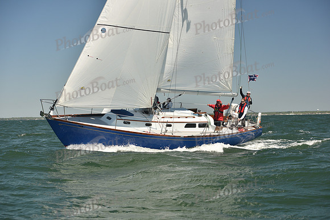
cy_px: 110
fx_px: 642
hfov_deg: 28.8
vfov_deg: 19.5
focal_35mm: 70
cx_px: 165
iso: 250
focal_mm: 70
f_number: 5
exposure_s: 1/800
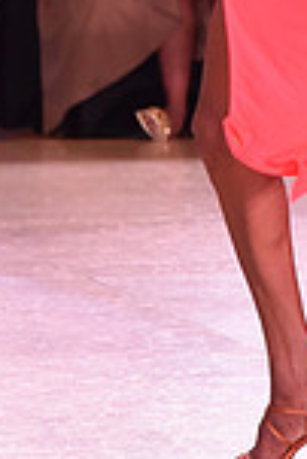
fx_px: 4900
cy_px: -185
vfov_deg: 5.3
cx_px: 497
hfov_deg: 3.6
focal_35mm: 384
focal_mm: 100
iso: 2500
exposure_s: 1/320
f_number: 6.3
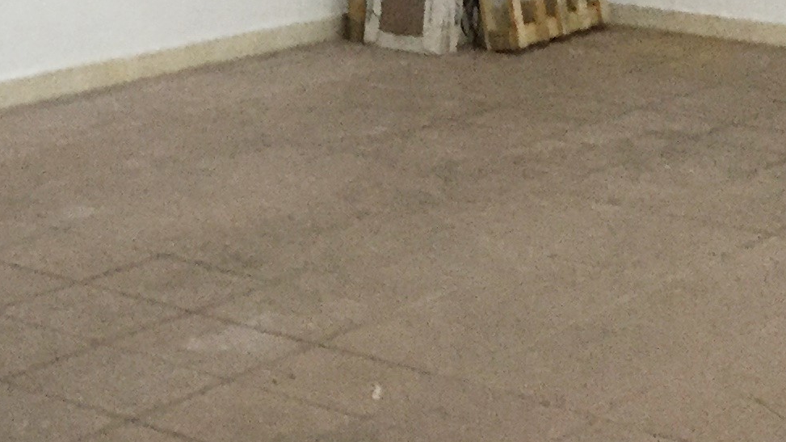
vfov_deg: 10.9
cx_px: 23
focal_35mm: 106
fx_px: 2209
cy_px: -244
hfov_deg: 19.7
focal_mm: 4.15
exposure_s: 1/33
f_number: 2.2
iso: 200
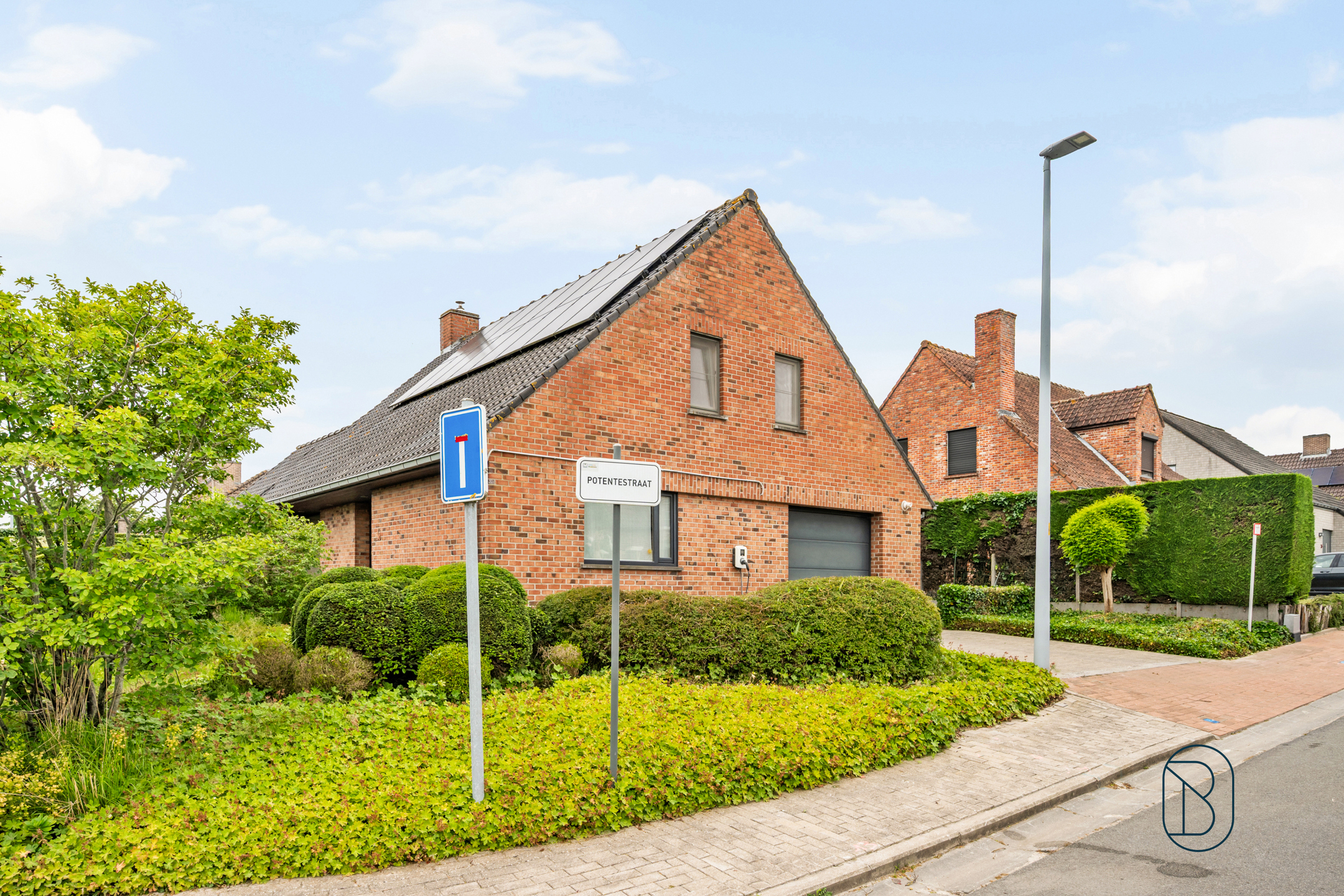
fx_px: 803
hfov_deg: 79.9
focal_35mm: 22
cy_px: 448
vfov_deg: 58.3
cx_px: 672
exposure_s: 1/200
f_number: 10
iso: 250
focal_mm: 21.5
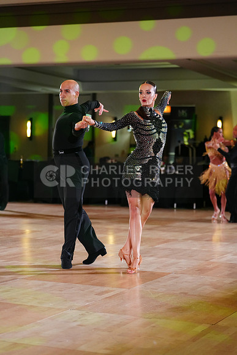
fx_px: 770
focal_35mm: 78
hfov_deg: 17.5
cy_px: 178
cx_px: 118
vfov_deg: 26.0
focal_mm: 78
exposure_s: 1/400
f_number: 2.8
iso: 2500
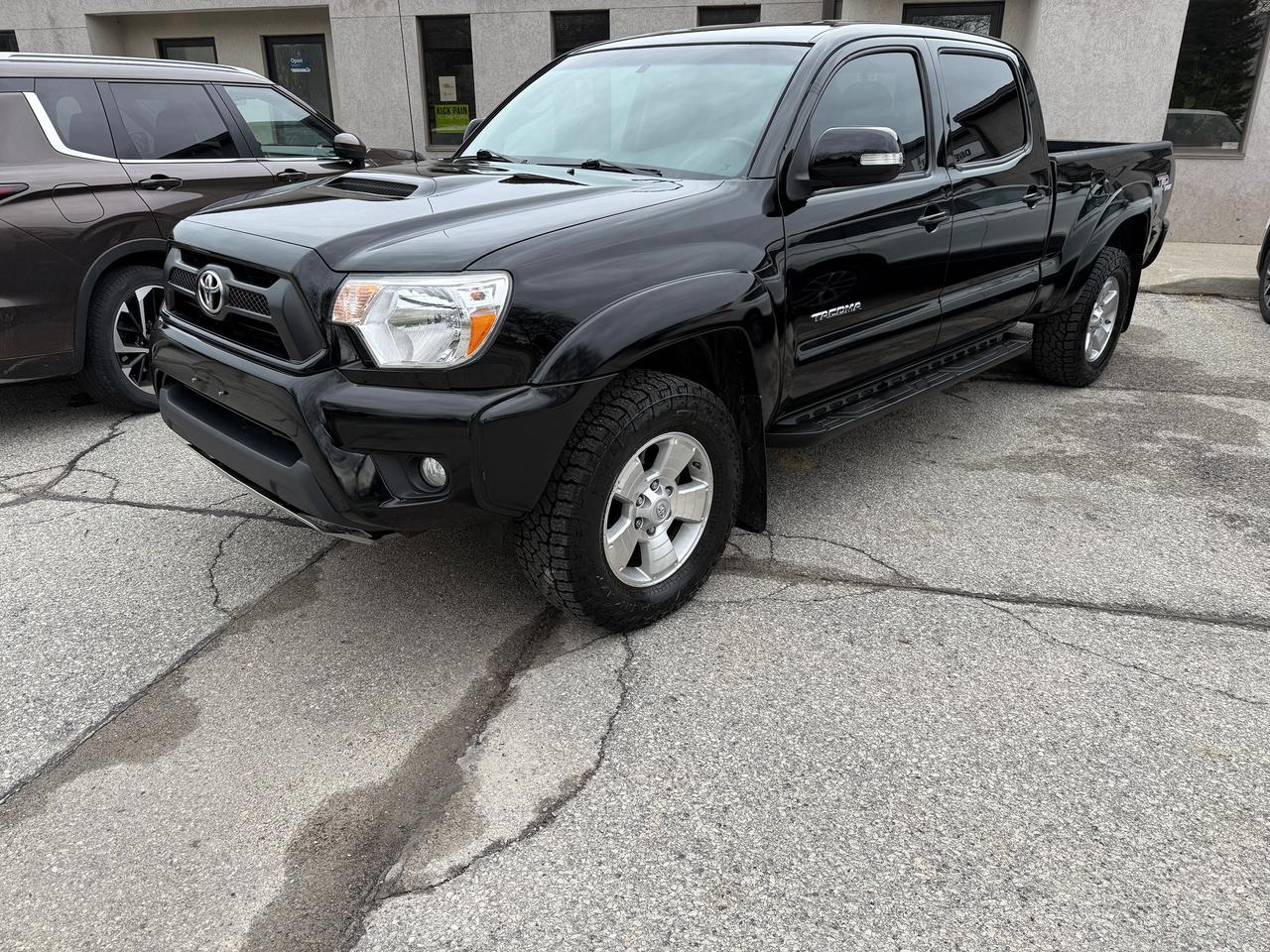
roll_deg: -0.7
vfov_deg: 56.8
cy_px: 476
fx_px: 881
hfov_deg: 71.6
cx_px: 635
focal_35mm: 24
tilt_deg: -21.1
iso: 80
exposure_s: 1/1156
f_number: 1.78
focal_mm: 6.76
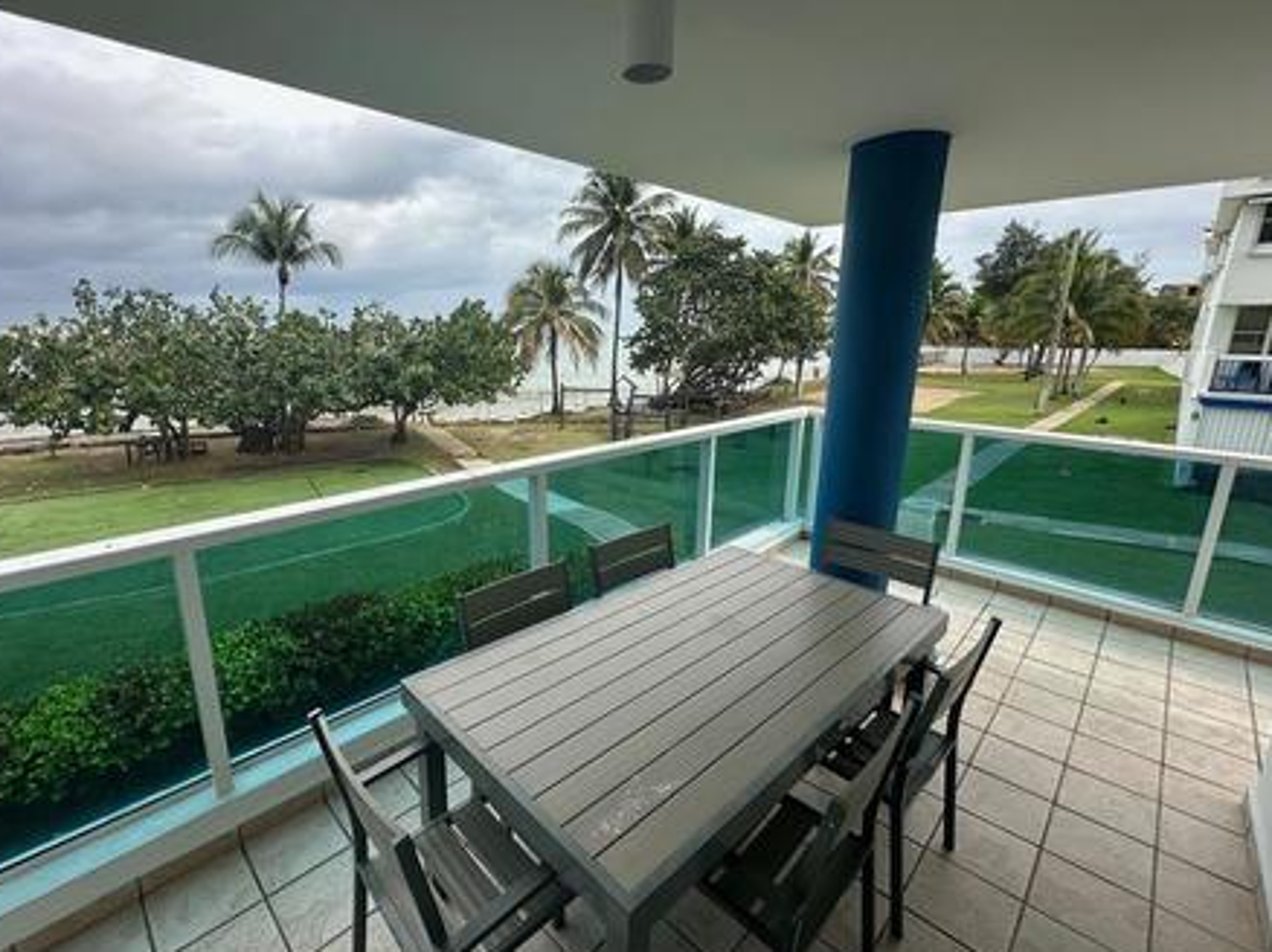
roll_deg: -0.2
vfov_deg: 78.0
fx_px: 588
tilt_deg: -12.8
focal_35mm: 16
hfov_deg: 94.4
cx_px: 590
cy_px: 466
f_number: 2.2
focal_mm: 2.22
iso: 40
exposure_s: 1/1072
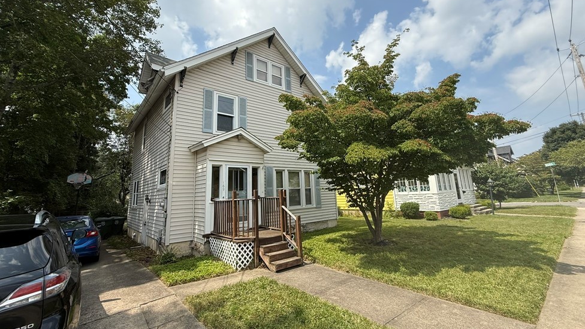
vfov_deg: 66.8
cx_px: 297
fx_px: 248
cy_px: 144
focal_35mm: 16
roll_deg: +2.9
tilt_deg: +11.5
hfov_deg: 99.4
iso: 50
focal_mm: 2.22
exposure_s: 1/1285
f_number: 2.2
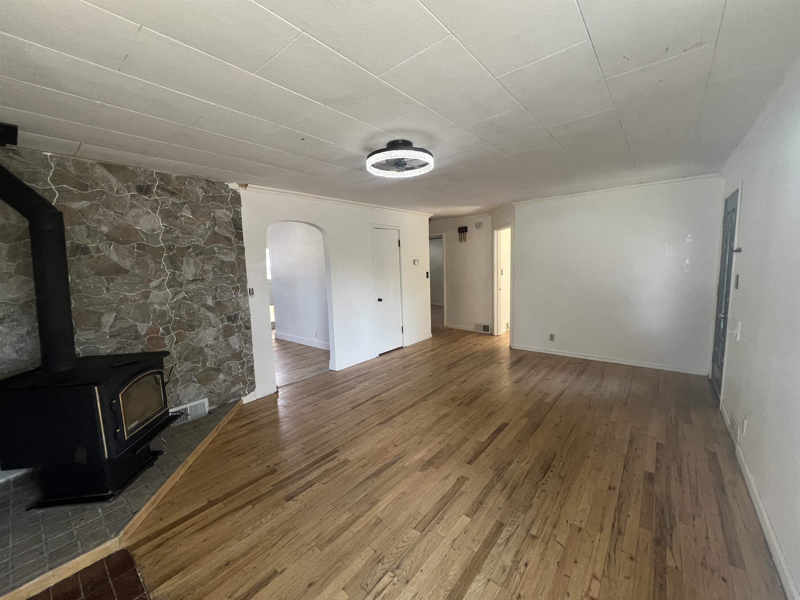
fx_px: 300
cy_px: 300
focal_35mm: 13
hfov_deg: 106.2
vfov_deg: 89.9
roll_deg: +2.0
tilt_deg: -5.9
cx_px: 400
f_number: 1.8
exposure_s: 1/99
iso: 125
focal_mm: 1.57
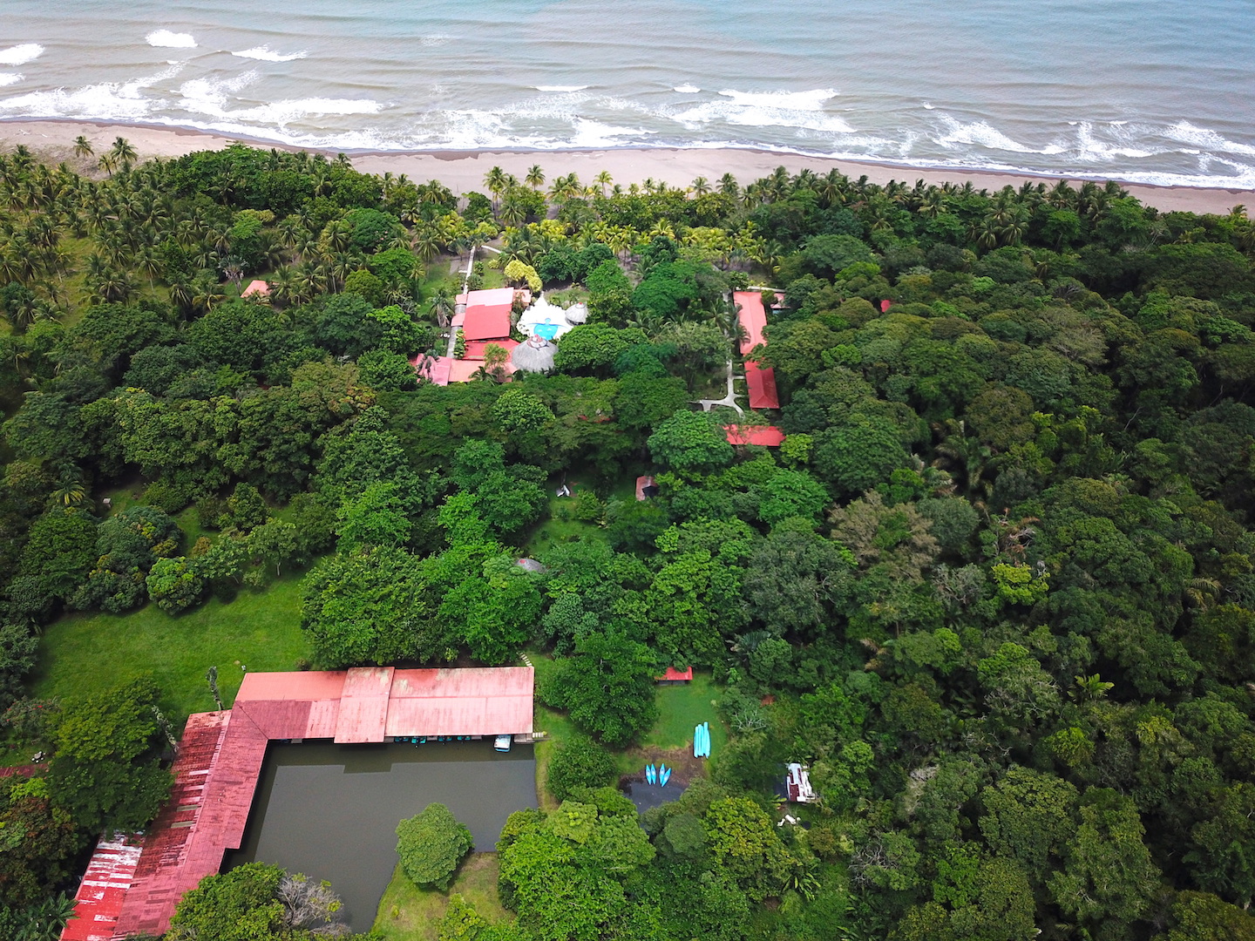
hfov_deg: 67.3
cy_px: 470
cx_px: 628
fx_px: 943
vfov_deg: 53.1
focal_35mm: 26
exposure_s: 1/1626
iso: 100
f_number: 2.2
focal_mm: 4.73
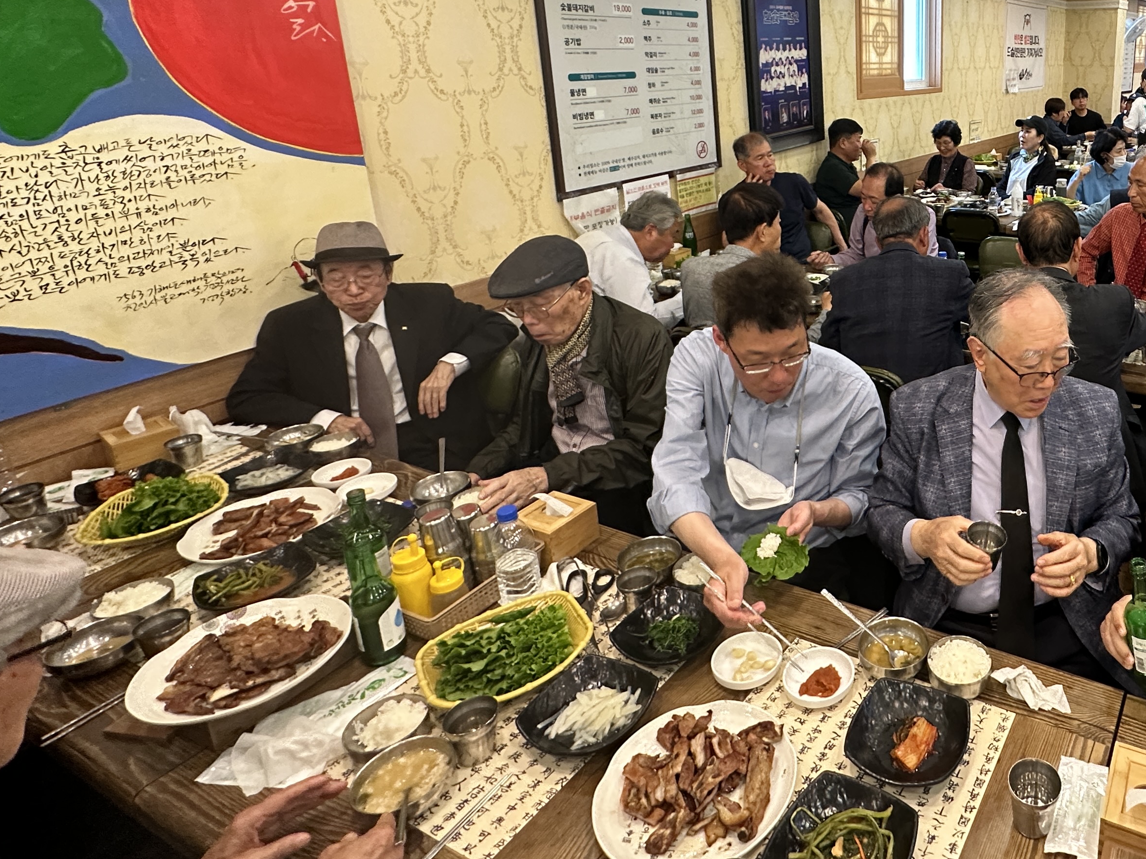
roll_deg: -0.5
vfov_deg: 55.2
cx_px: 931
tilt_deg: -14.4
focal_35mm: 24
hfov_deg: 64.7
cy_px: 260
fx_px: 795
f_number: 2.2
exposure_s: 1/60
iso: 250
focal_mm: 2.22
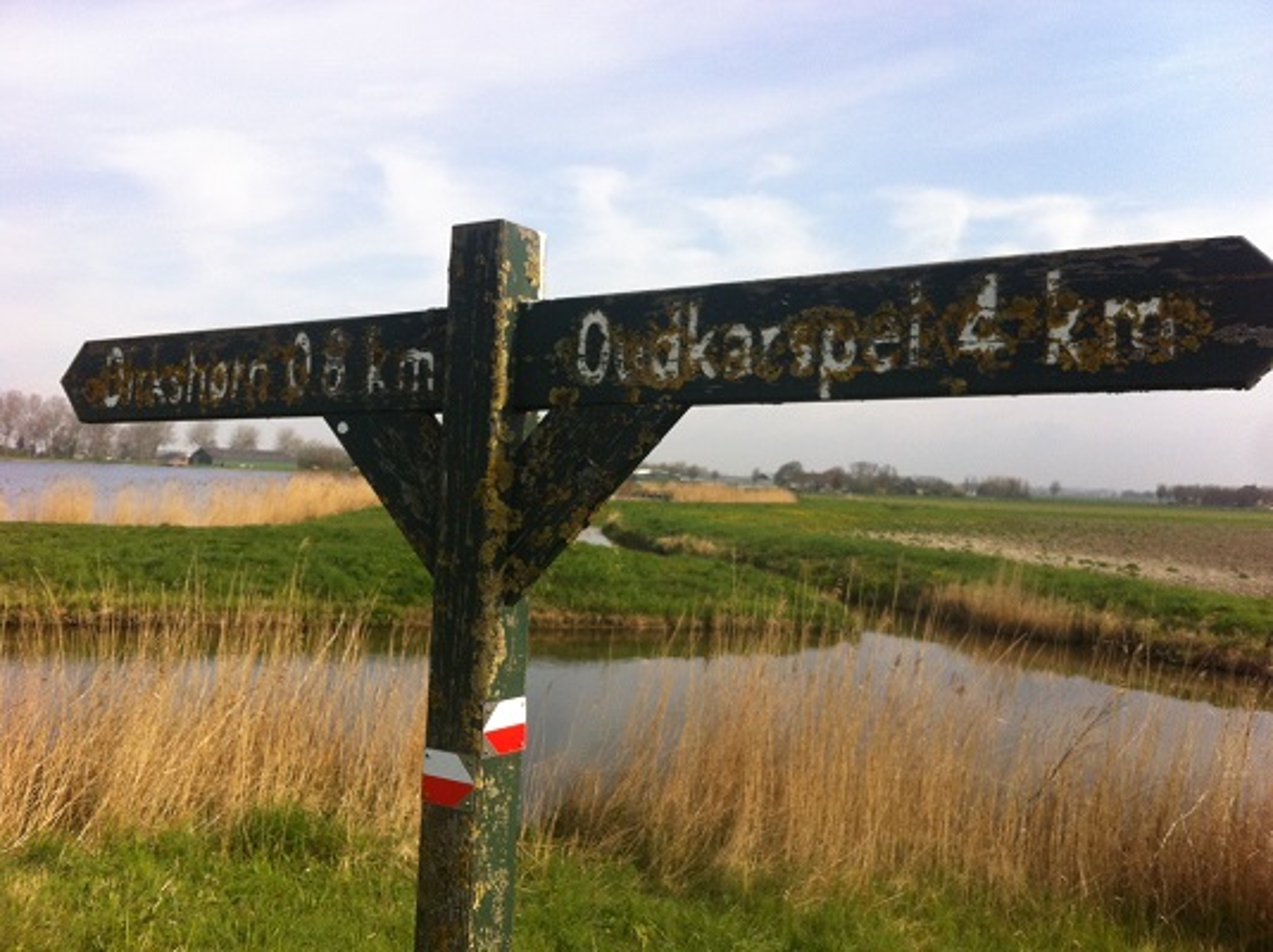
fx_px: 1286
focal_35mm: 35
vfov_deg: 40.6
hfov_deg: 52.7
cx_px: 636
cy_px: 476
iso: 80
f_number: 2.8
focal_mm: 3.85
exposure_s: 1/1040
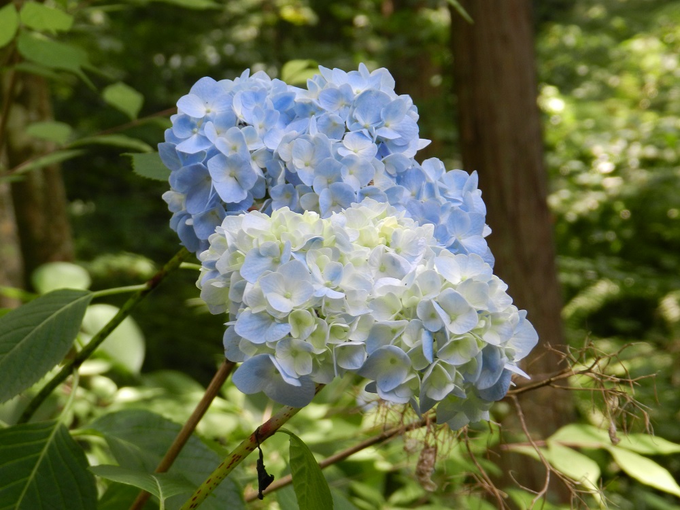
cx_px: 340
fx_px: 2259
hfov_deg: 17.1
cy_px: 255
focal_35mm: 115
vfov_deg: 12.9
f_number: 4.8
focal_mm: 20.5
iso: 160
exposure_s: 1/100
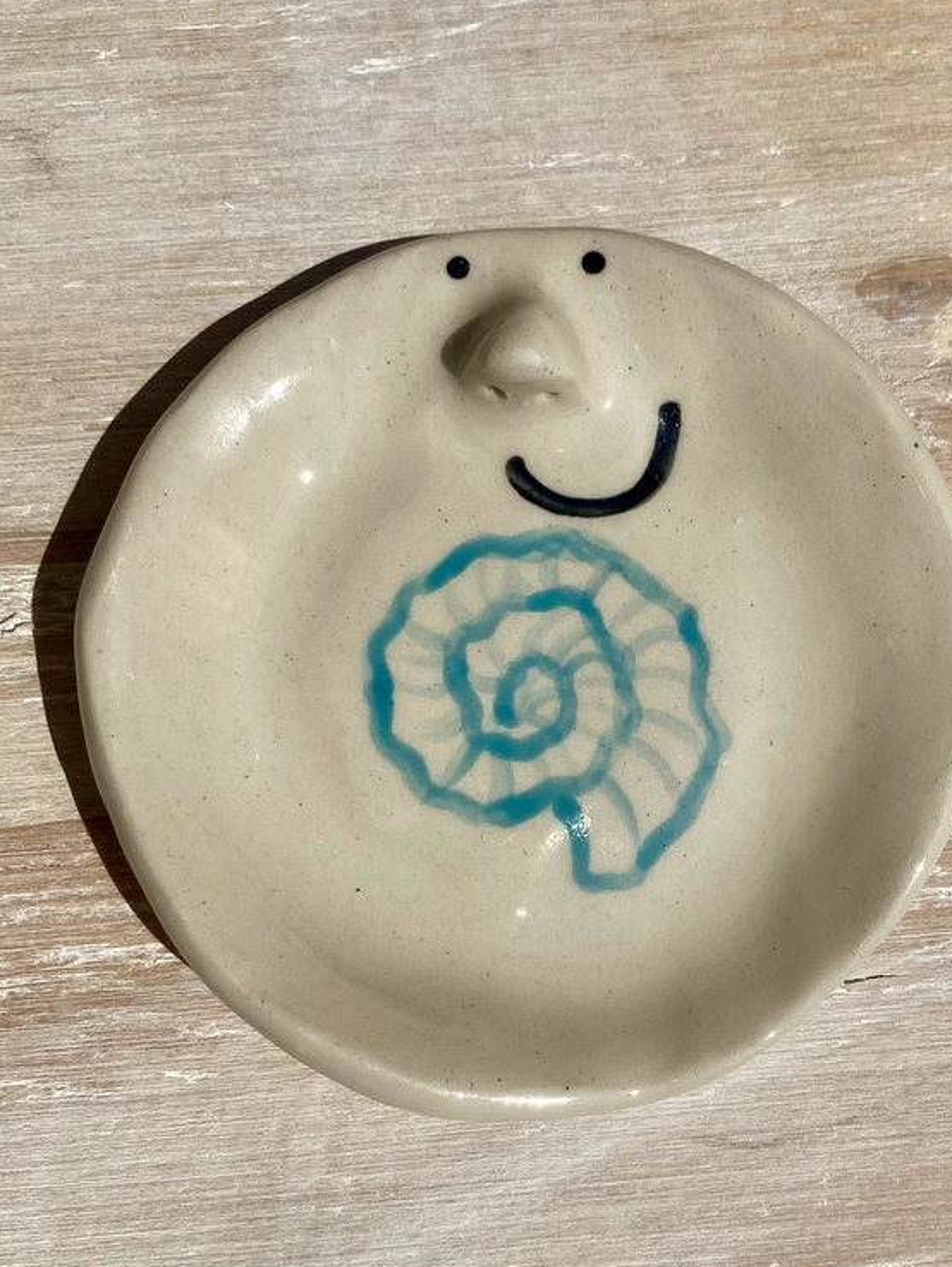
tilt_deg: -87.6
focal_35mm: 31
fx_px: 1136
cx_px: 538
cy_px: 639
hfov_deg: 45.4
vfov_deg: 58.3
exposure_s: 1/11494
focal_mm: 4.25
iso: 40
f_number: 1.8
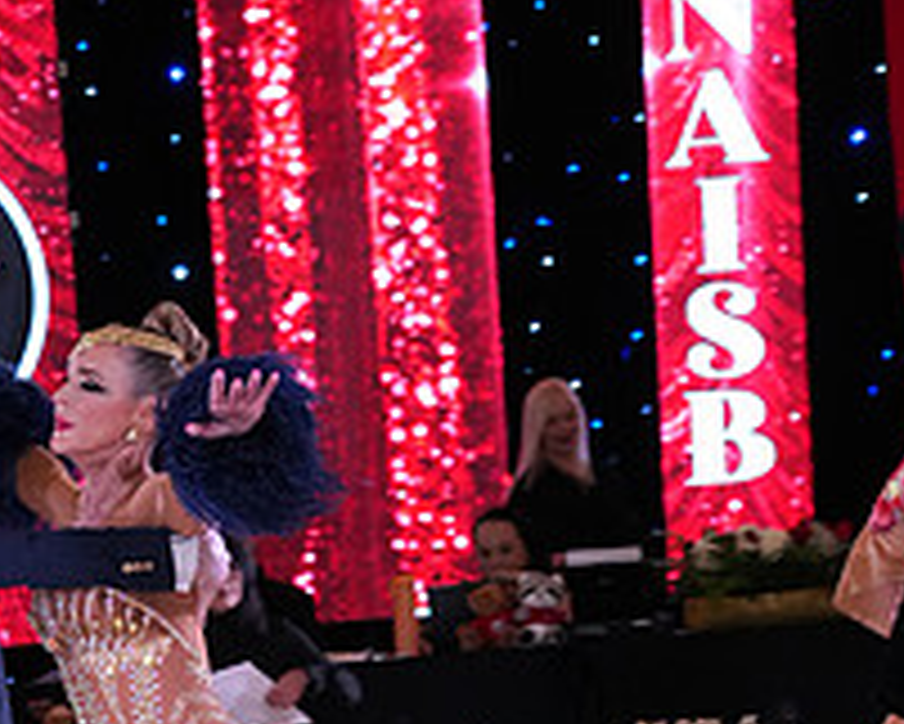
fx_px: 4711
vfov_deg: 8.6
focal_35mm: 176
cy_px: 1115
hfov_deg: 10.9
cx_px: 142
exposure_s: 1/250
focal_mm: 65
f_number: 5
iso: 2500
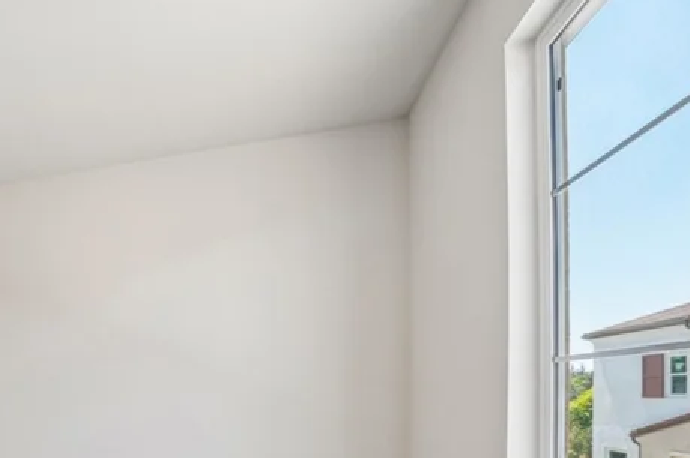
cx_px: 127
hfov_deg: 70.0
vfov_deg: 52.5
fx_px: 421
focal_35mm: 22
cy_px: 381
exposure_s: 1/30
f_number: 7.1
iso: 400
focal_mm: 12
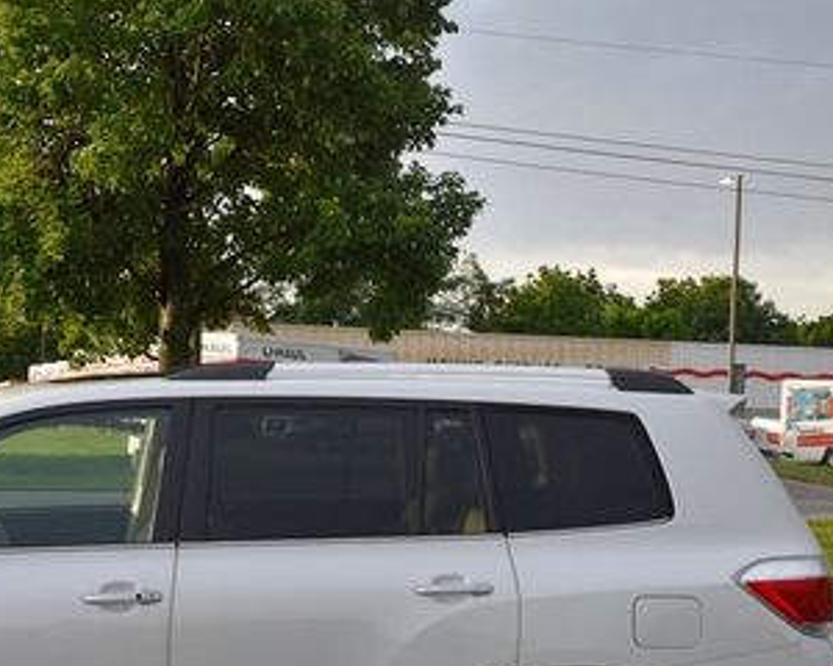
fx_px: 1849
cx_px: 183
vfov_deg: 20.3
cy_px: 498
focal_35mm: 75
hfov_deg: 25.0
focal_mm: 25
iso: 400
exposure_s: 1/250
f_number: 5
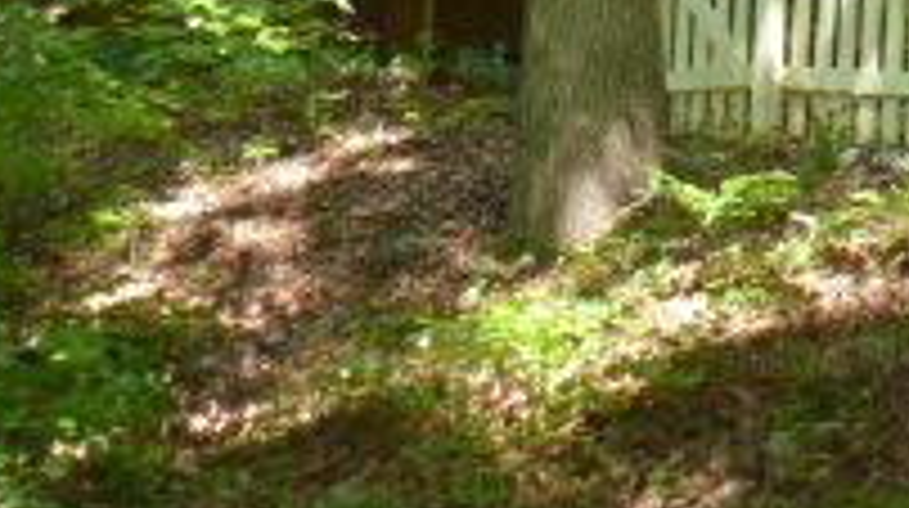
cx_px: 796
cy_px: -418
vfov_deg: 13.1
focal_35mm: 83
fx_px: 1998
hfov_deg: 25.0
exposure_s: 1/60
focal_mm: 4.3
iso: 160
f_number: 3.3
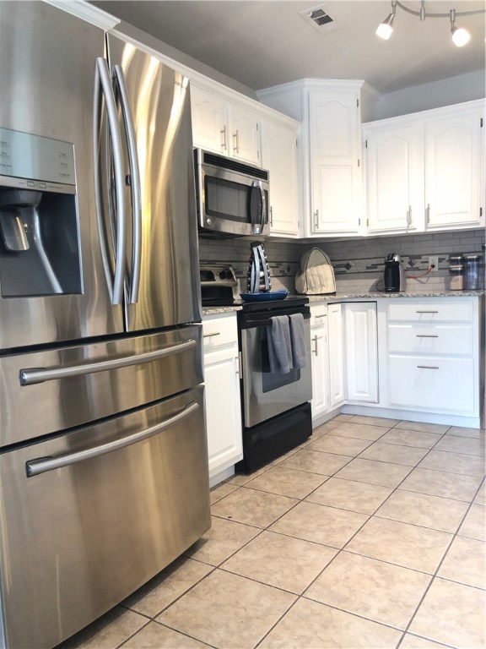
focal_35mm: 28
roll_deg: +1.8
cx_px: 243
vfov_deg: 63.4
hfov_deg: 49.7
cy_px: 324
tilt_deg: -3.2
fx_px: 524
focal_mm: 4
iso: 40
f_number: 1.8
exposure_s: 1/20
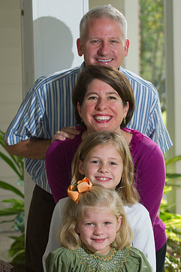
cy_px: 138
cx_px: 94
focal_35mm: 118
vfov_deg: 17.4
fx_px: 891
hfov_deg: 11.6
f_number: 5
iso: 320
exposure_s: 1/160
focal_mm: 95
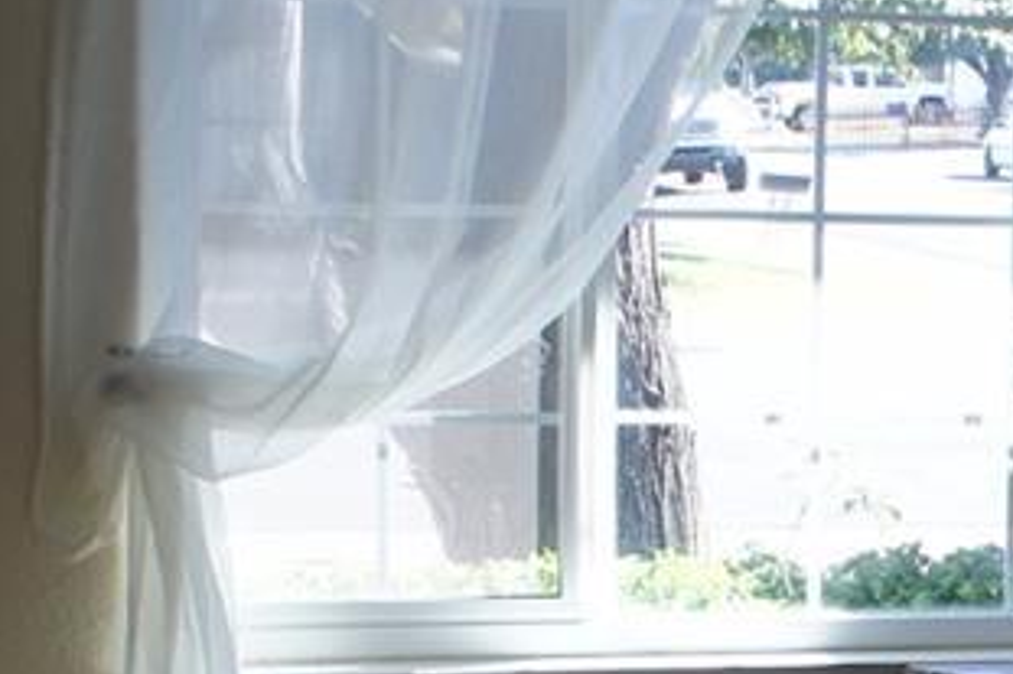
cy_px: 658
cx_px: 1446
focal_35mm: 137
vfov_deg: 9.9
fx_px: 3864
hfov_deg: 14.1
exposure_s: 1/60
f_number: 5
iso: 200
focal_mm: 19
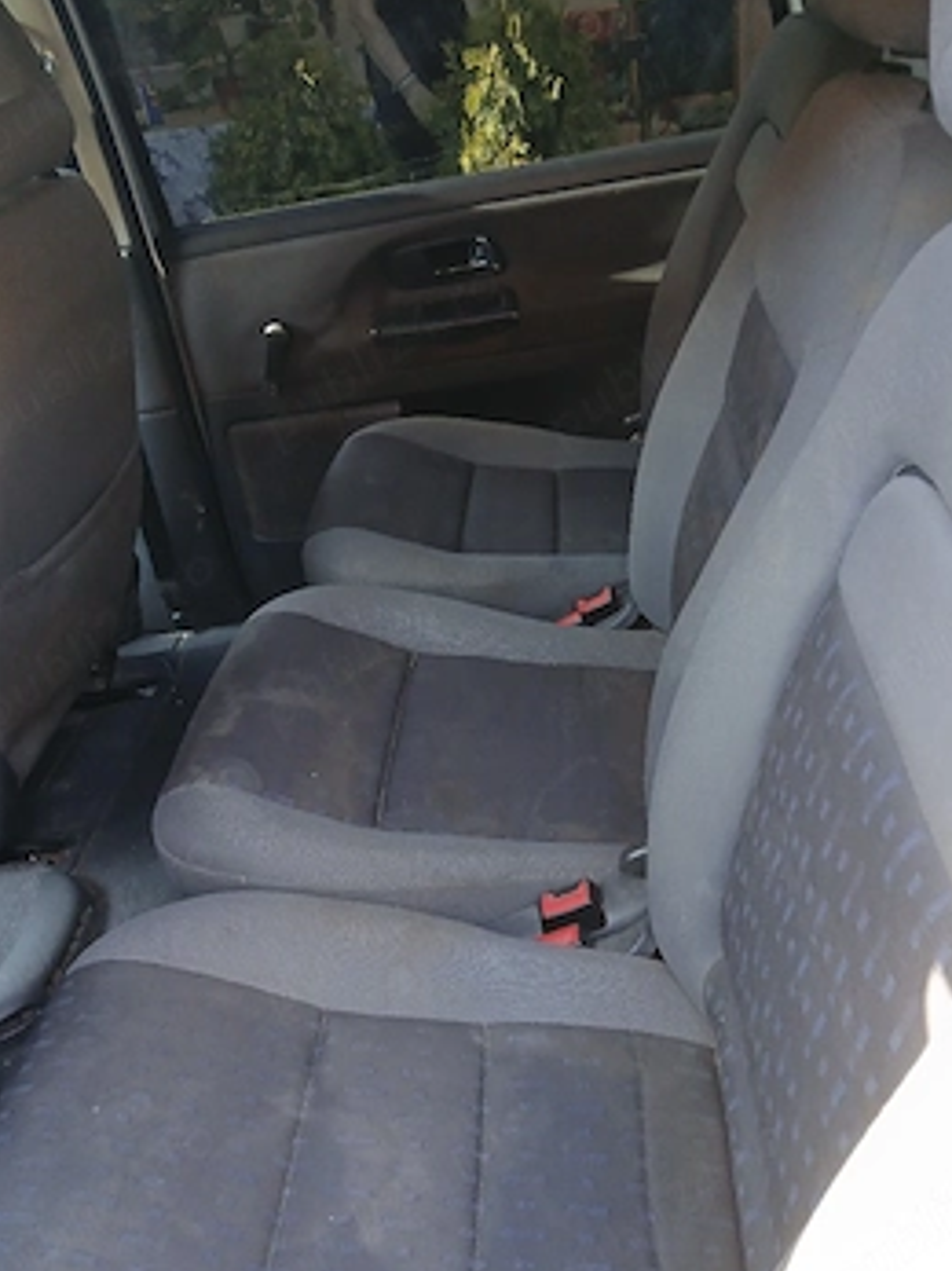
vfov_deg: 59.9
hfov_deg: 46.8
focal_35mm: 30
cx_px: 454
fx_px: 1101
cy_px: 685
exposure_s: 1/50.3
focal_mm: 3.98
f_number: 1.8
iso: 160
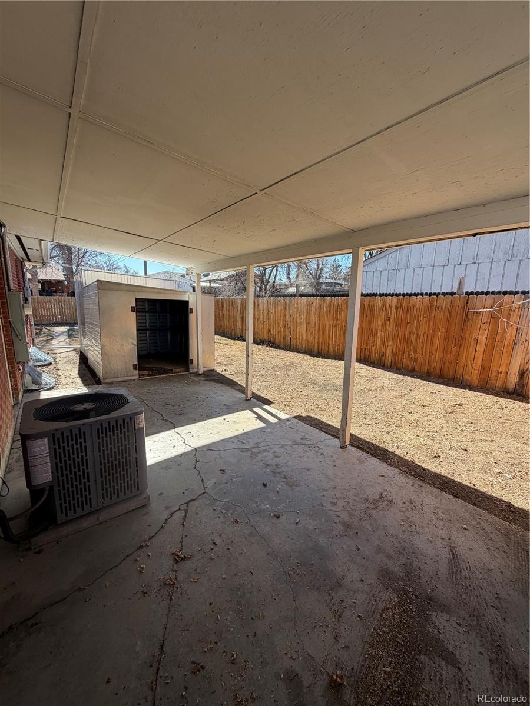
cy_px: 353
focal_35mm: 14
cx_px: 265
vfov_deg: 102.1
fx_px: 286
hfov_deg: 85.7
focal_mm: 2.22
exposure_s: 1/472
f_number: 2.2
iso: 64
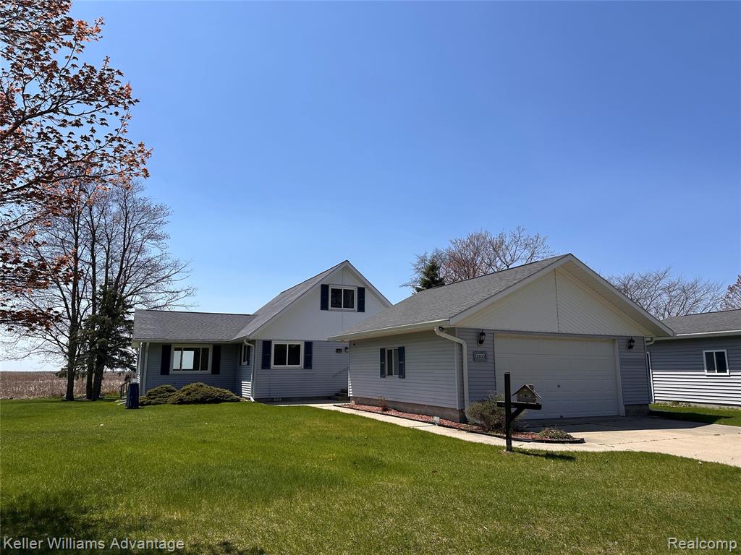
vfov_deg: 56.8
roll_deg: -0.1
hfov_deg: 71.6
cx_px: 370
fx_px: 514
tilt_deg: +9.0
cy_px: 278
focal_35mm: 24
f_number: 1.78
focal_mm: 6.86
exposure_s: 1/6211
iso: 80
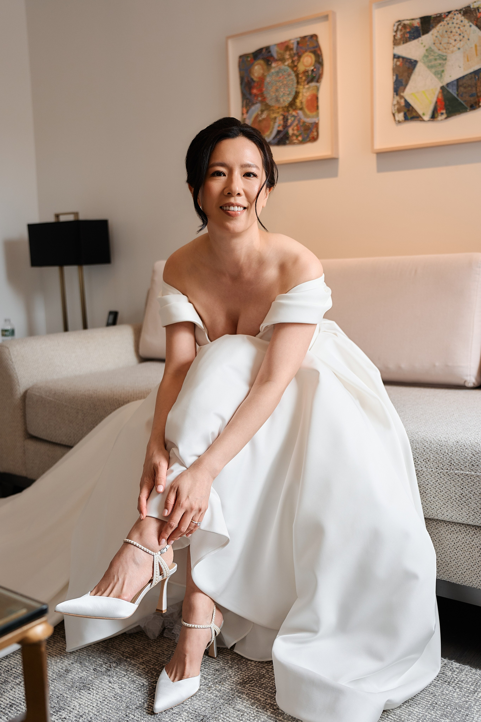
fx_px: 641
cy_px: 361
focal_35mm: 32
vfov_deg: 58.7
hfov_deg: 41.1
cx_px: 240
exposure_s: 1/200
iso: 250
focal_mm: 32
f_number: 2.8
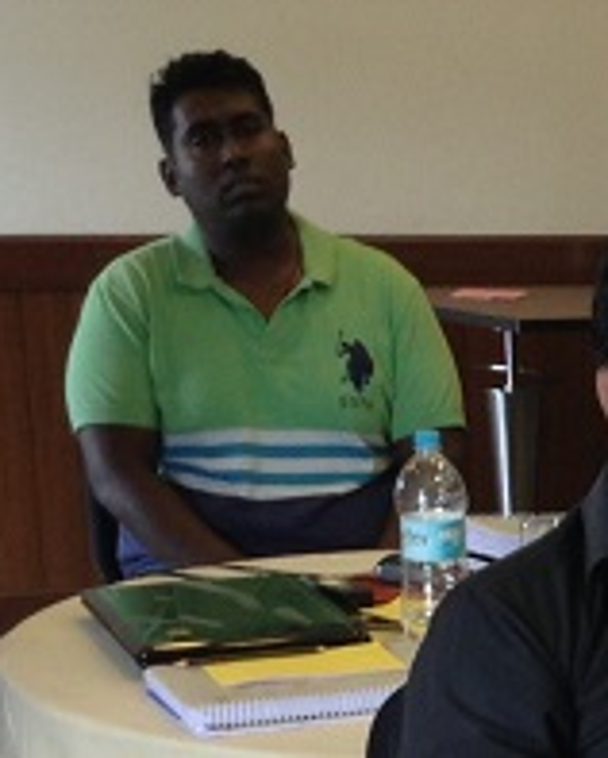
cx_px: 877
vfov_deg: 14.3
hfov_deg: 11.7
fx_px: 2852
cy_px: 1091
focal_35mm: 127
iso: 40
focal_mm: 3.3
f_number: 2.4
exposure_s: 1/24
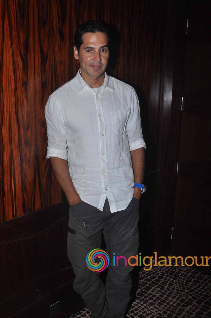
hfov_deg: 37.7
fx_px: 308
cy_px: 183
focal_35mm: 35
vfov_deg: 54.3
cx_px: 88
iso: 320
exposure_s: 1/250
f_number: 9
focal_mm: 18
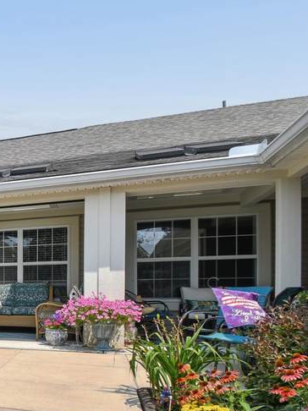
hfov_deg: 26.1
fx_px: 451
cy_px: 304
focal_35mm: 38
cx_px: -168
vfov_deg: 47.3
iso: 50
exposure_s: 1/125
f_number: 7.1
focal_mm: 10
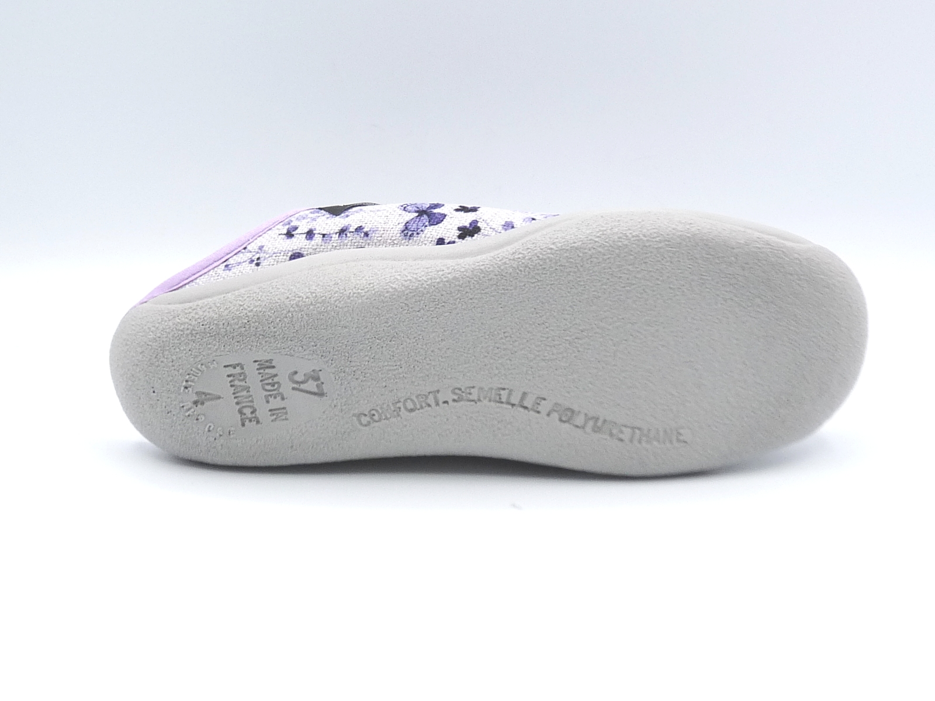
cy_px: 350
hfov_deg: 39.7
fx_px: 1297
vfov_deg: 30.3
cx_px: 468
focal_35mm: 48
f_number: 4
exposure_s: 1/250
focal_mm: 4.8
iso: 100
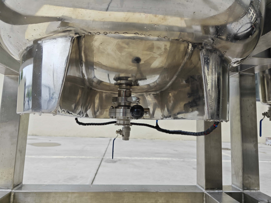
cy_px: 102
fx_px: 180
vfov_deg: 58.9
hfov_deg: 73.9
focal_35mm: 23
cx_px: 136
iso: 50
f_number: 1.8
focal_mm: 5.43
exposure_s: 1/710
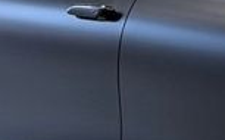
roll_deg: -0.6
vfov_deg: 3.8
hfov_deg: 5.9
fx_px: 2087
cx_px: 551
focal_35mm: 341
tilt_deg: -5.2
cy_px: 18
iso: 50
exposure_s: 1/219
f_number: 1.78
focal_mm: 6.76
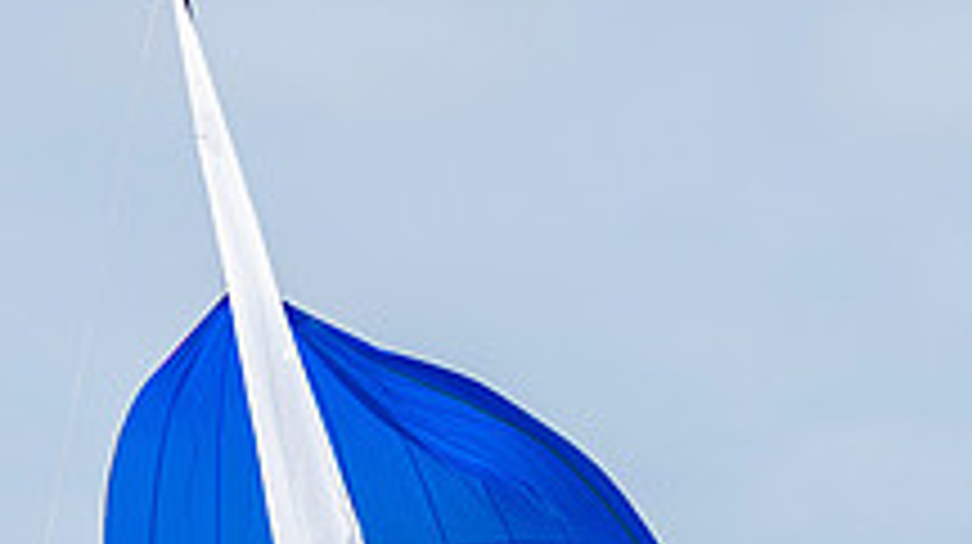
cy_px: 740
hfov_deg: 1.6
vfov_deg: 0.9
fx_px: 33962
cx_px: 360
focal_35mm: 1319
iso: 200
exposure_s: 1/2500
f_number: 5
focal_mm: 300
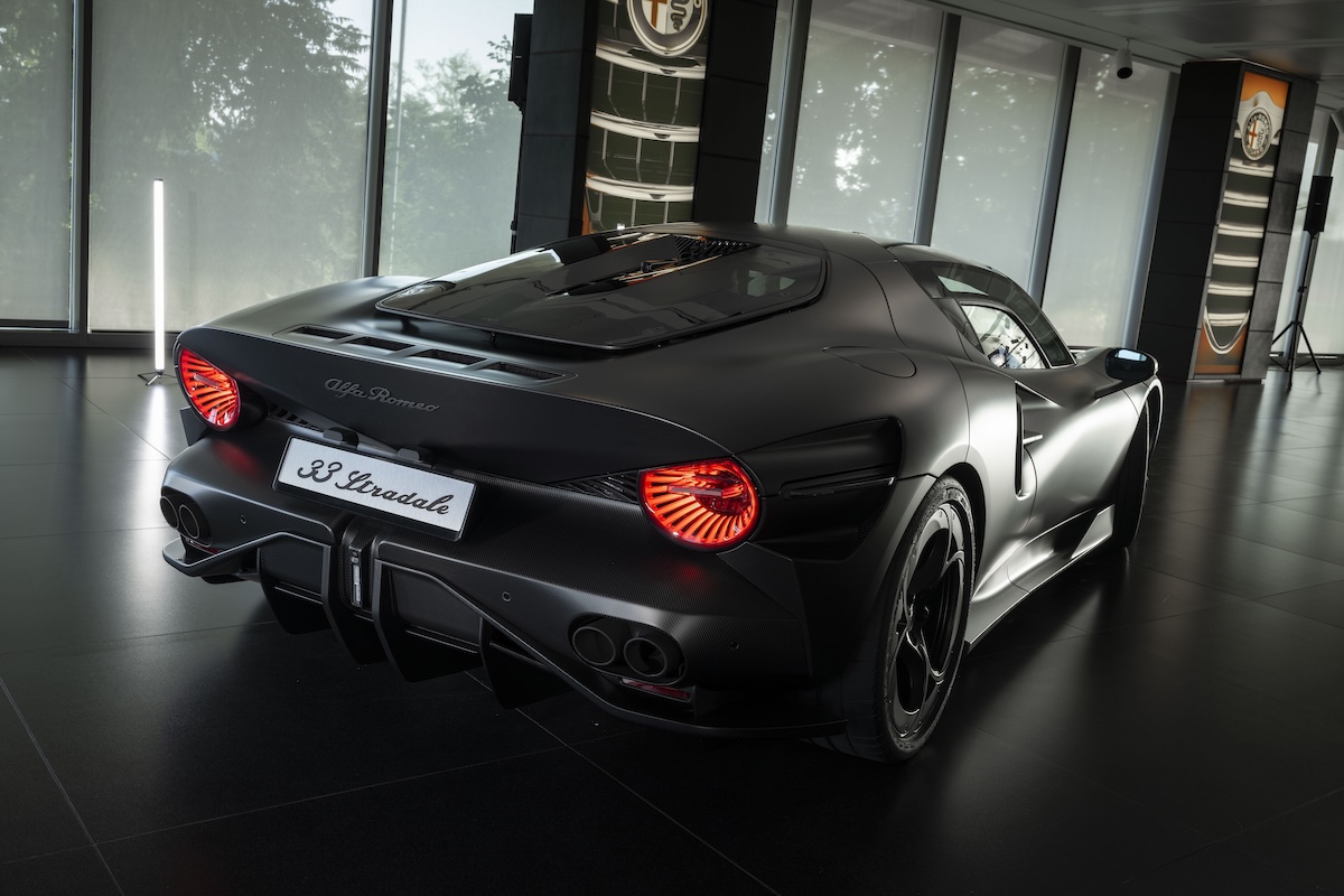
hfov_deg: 55.8
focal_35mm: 34
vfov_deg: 38.9
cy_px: 448
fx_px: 1269
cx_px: 672
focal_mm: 34
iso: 64
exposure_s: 1/2
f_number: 10
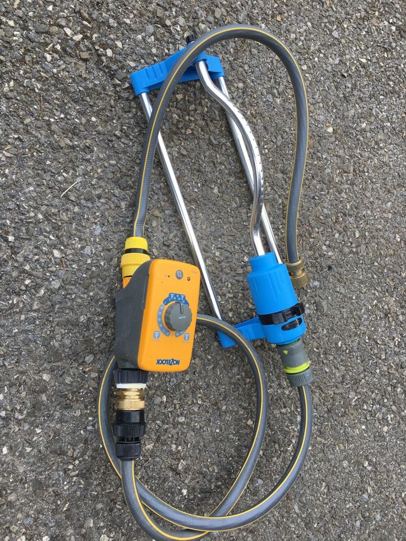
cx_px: 203
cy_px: 270
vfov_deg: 61.7
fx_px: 453
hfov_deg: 48.2
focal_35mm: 29
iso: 25
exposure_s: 1/261
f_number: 2.2
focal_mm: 4.15
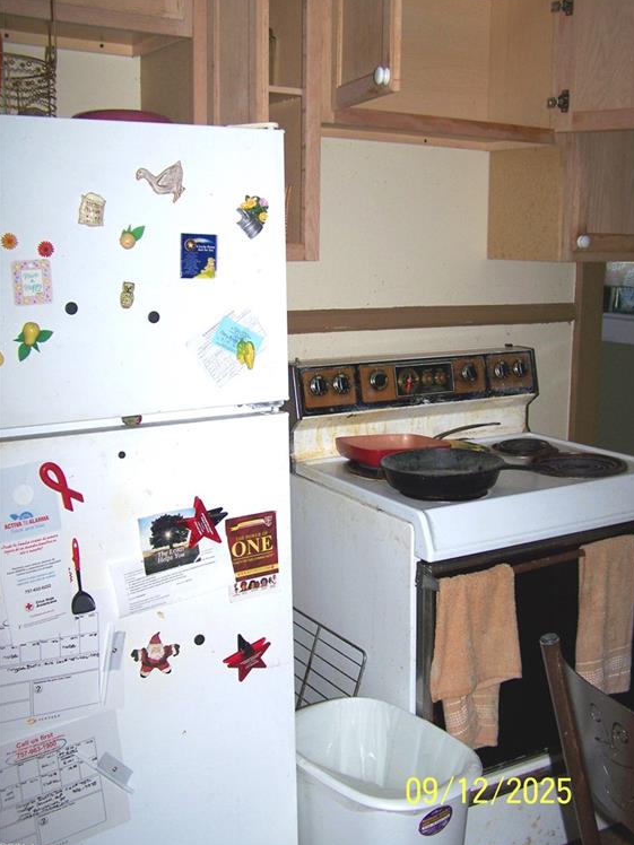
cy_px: 422
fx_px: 952
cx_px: 323
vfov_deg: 47.9
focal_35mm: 39
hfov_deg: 36.8
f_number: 2.8
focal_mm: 6.3
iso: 80
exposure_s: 1/60
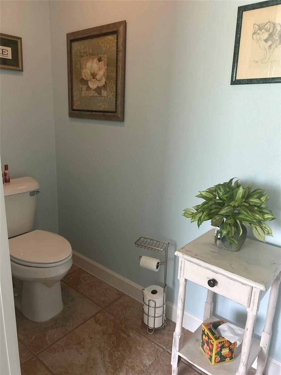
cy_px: 188
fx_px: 281
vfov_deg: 67.3
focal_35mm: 26
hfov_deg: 53.1
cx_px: 140
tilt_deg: -15.6
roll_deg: -3.2
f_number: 1.5
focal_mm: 5.7
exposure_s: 1/60
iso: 100
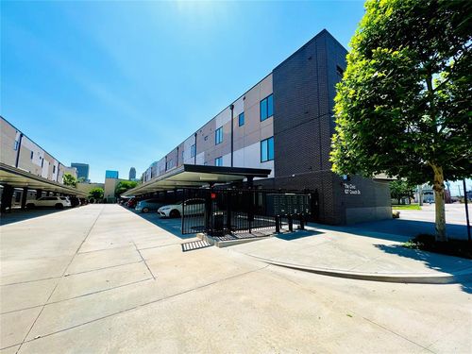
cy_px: 177
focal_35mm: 13
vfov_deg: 89.9
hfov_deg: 106.2
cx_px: 236
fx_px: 177
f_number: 1.8
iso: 32
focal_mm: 1.57
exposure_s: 1/1193
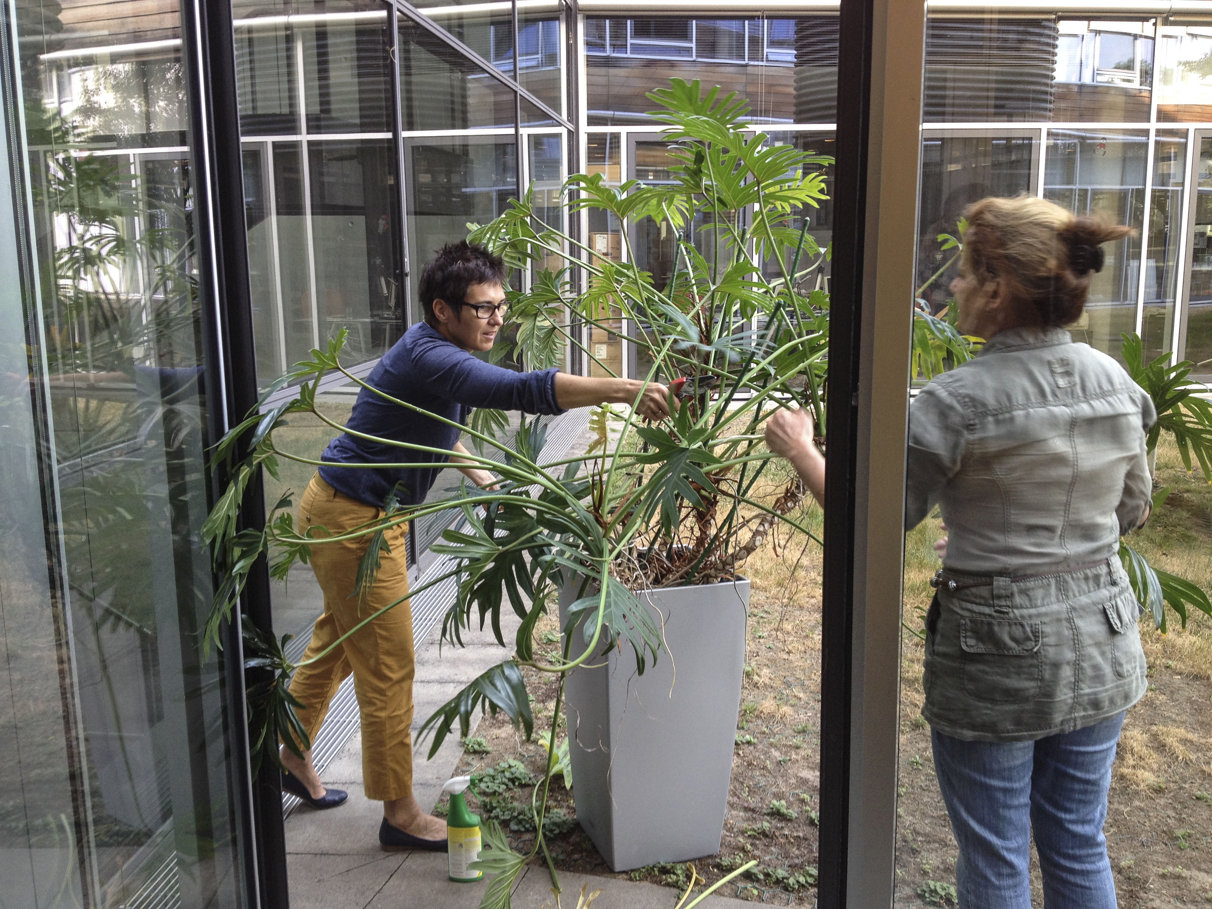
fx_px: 1225
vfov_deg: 40.7
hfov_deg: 52.6
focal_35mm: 35
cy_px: 454
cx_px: 606
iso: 50
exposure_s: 1/40
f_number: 2.4
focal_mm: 4.28
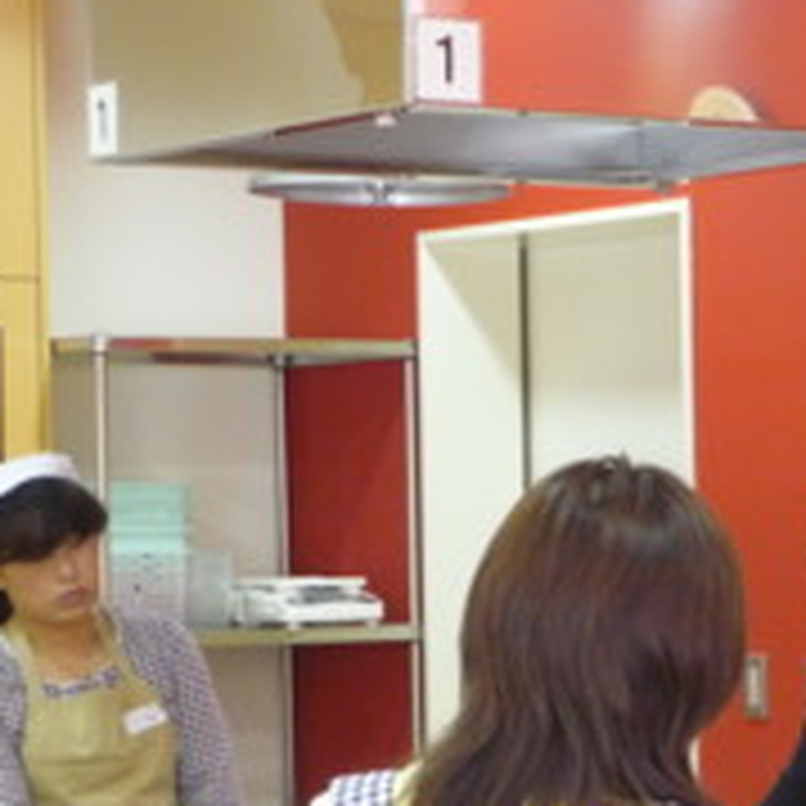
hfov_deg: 13.0
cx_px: 833
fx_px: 3477
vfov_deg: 13.2
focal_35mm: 132
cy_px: 648
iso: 400
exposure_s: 1/40
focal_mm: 11.1
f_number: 3.9
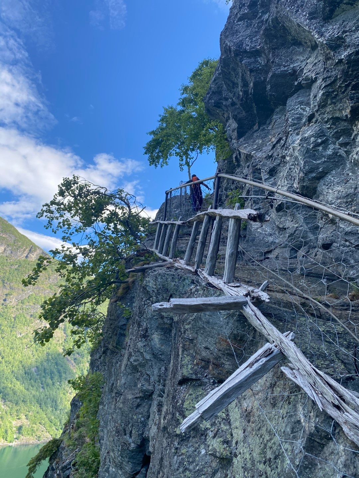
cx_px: 180
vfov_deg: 67.3
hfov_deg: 53.1
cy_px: 239
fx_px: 360
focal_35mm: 26
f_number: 1.8
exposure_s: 1/752
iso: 32
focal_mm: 4.25
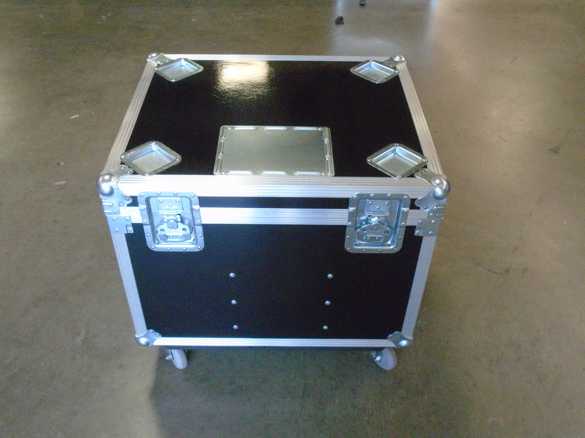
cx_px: 292
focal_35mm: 36
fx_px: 608
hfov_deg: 51.4
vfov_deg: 39.7
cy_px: 219
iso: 800
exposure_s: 1/125
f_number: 3.8
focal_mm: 6.4
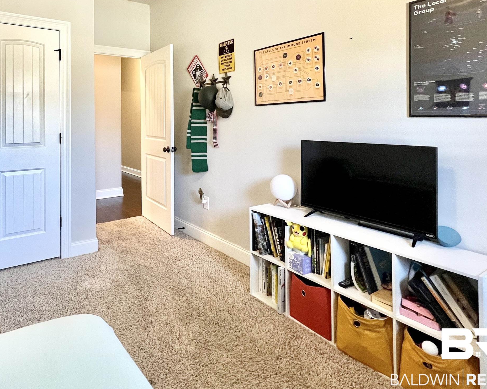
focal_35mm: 21
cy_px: 114
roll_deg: +0.1
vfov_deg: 63.0
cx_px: 170
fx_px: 303
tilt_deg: -0.1
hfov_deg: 75.6
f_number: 1.8
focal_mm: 1.57
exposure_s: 1/60
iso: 320
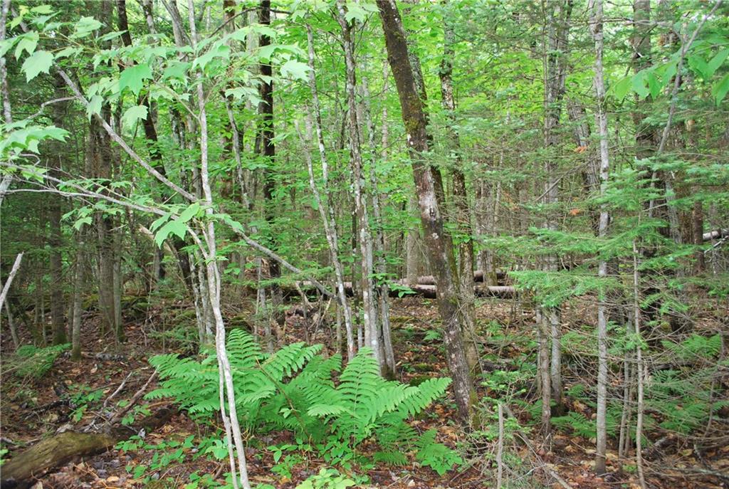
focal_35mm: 27
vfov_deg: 48.1
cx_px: 364
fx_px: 548
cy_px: 244
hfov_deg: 67.3
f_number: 3.5
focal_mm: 18
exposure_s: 1/60
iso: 250
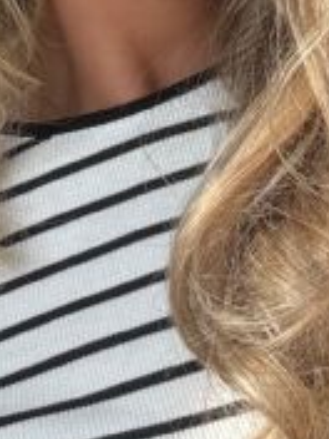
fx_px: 1293
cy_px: -180
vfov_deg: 17.7
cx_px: 269
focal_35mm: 102
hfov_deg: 14.4
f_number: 1.9
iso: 25
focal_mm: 2.69
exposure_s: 1/286
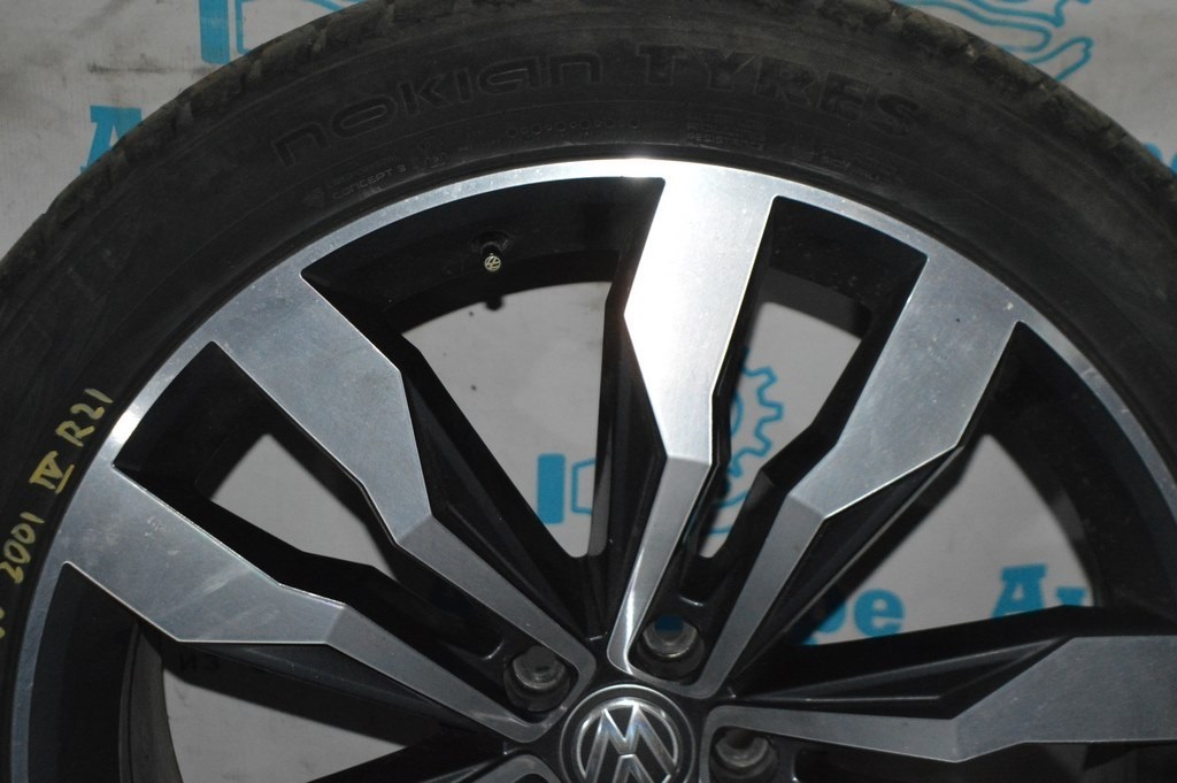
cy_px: 392
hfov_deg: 24.6
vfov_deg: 16.5
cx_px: 588
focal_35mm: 82
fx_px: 2695
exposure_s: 1/60
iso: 3200
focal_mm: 55
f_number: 5.6
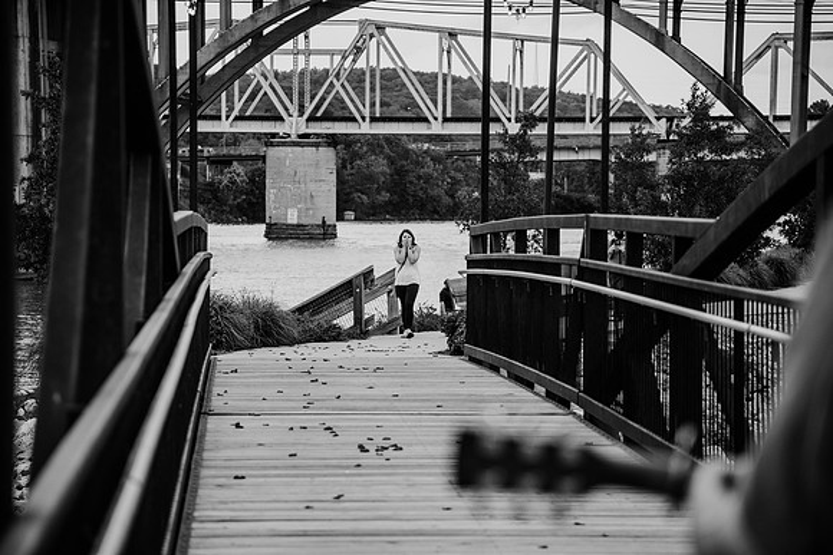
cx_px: 416
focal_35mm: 120
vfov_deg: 11.4
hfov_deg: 17.1
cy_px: 278
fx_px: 2777
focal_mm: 120
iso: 400
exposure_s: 1/640
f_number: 4
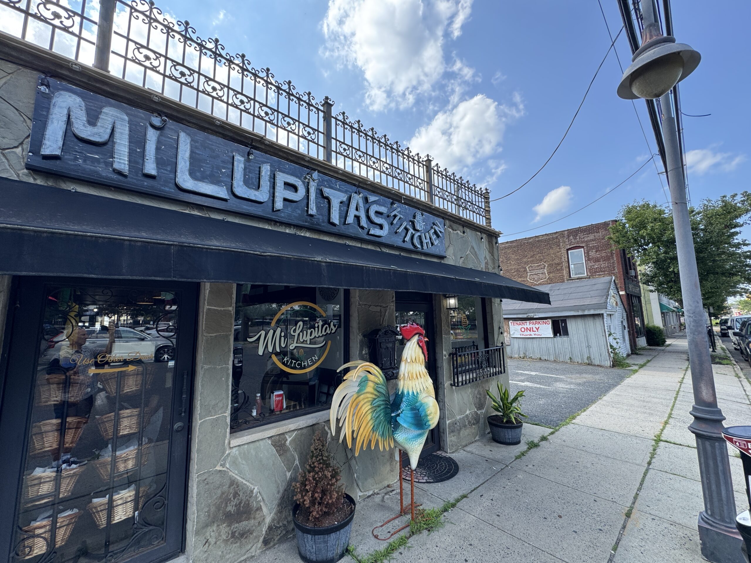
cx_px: 376
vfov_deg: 85.7
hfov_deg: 102.1
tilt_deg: +7.6
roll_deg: +1.2
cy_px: 282
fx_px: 304
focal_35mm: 14
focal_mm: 2.22
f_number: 2.2
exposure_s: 1/347
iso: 40
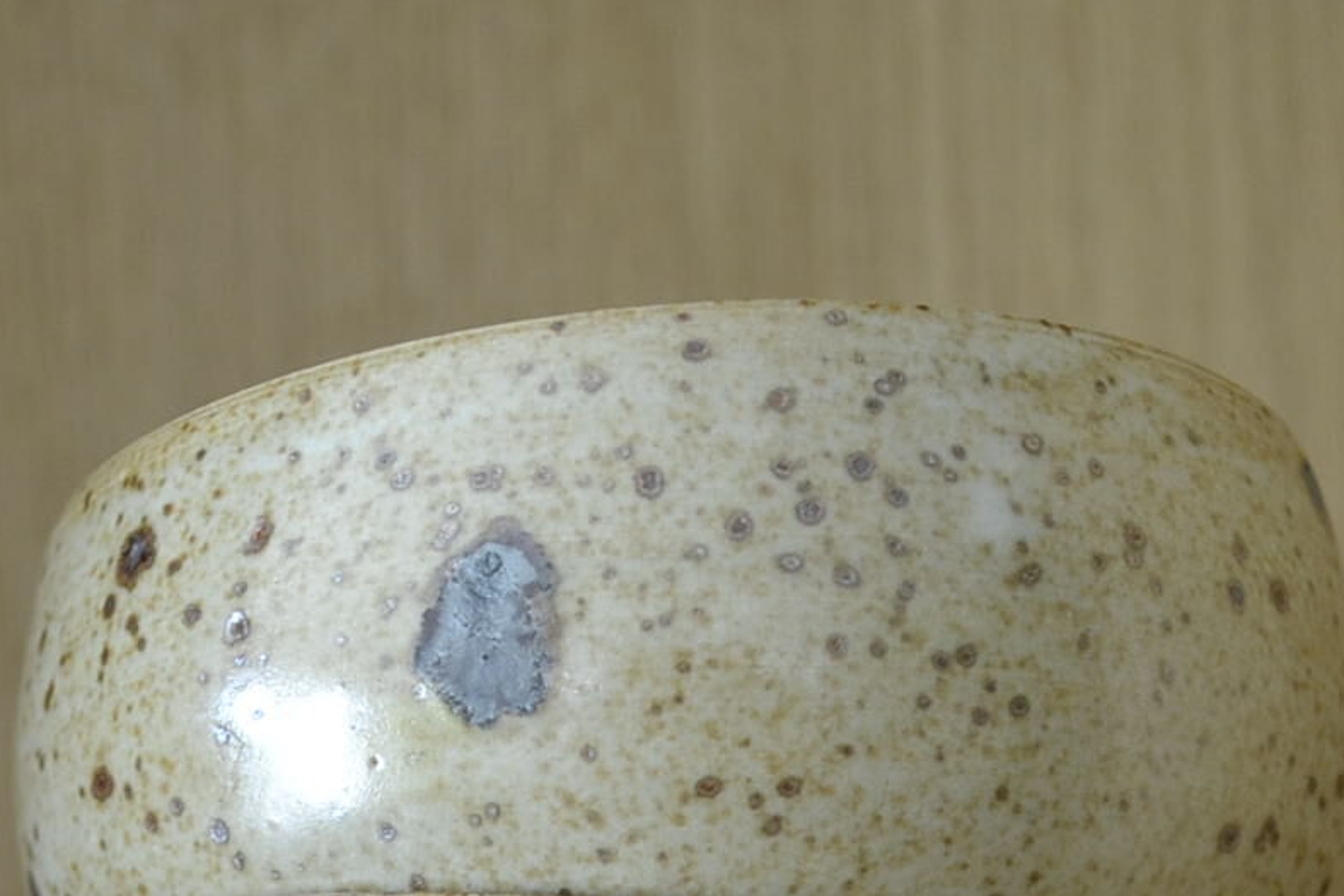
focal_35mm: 114
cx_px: 588
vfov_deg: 11.6
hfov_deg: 17.9
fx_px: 4255
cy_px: 1225
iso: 640
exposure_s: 1/60
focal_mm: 26
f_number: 4.2
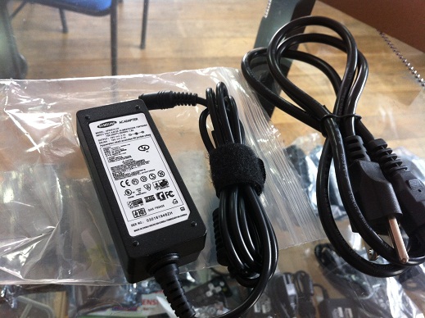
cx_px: 212
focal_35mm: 35
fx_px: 429
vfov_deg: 40.6
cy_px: 159
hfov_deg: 52.7
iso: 80
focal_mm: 3.85
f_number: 2.8
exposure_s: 1/15
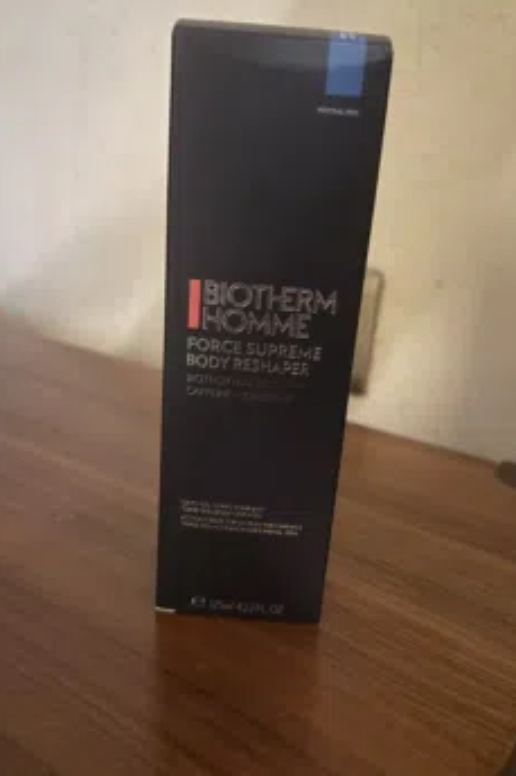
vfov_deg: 63.6
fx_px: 624
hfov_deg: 44.8
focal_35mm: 29
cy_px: 369
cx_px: 291
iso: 1000
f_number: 1.78
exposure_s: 1/10
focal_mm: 6.76
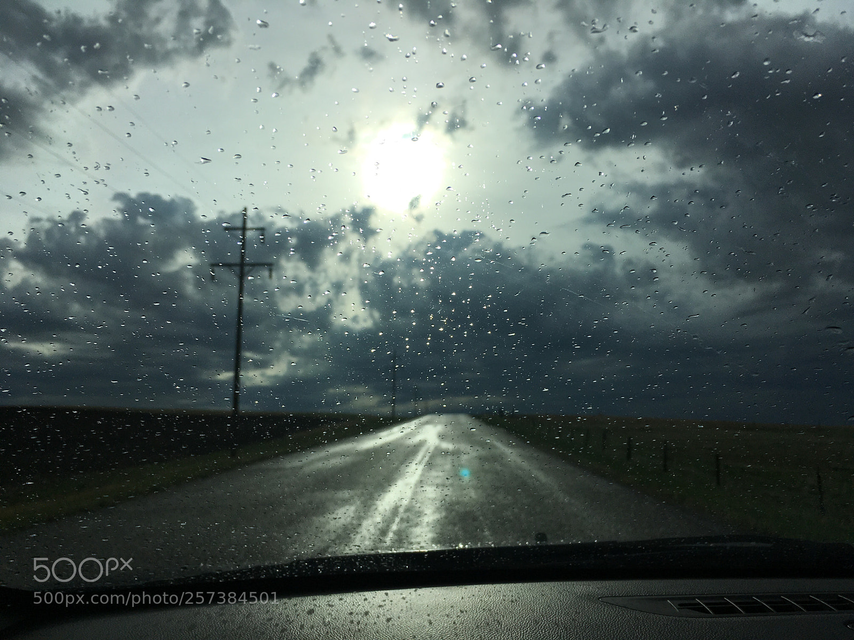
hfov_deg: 61.7
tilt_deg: +3.8
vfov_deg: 48.2
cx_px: 427
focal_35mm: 29
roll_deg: +1.1
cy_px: 320
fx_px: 715
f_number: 2.2
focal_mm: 4.15
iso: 25
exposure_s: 1/6410
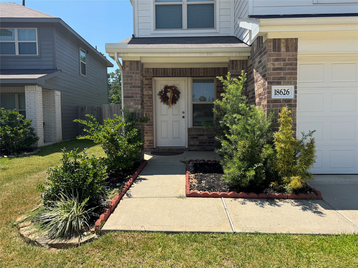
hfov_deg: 71.6
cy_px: 134
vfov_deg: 56.8
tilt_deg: -4.6
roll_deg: -0.5
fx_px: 248
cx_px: 179
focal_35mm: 24
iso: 80
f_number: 1.78
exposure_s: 1/3096
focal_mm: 6.76
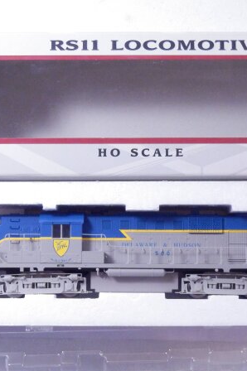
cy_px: 186
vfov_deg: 22.2
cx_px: 137
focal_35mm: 92
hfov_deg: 14.8
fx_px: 948
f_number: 4.4
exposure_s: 1/160
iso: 1000
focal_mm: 11.9
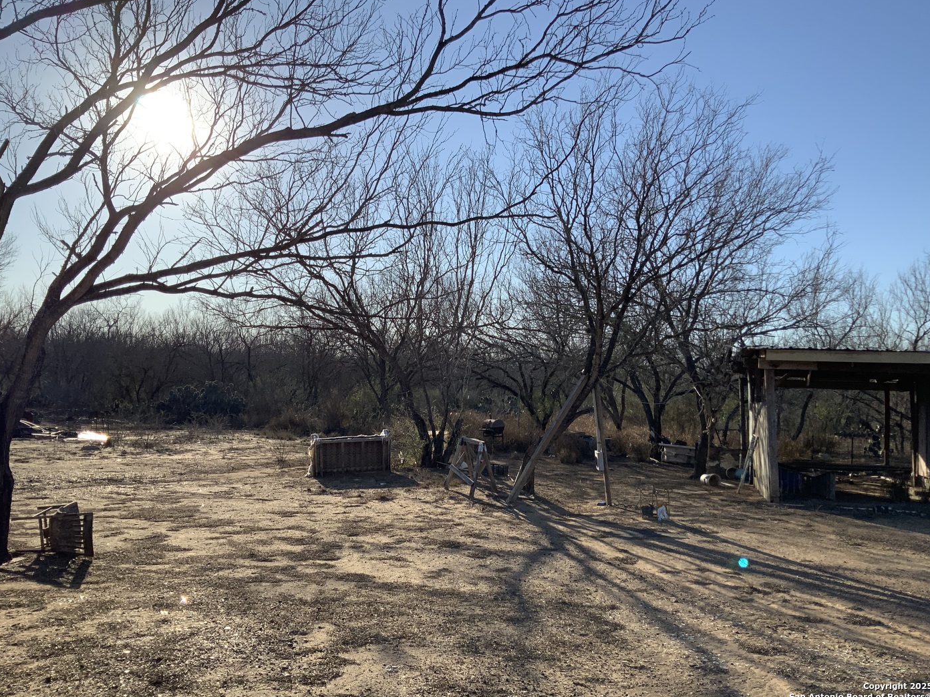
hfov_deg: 60.0
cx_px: 453
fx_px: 806
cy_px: 342
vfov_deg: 46.8
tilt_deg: -1.1
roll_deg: +2.7
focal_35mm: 30
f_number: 1.8
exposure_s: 1/2141
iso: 16
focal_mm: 3
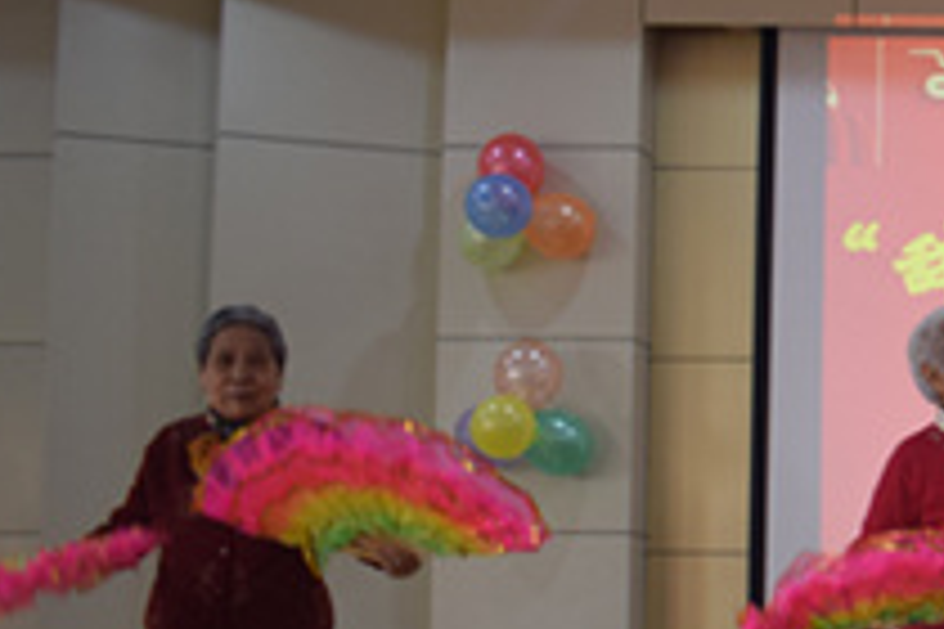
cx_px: 1470
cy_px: 521
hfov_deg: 17.9
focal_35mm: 100
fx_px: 2622
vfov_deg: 13.6
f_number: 4
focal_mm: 20
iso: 400
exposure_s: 1/60
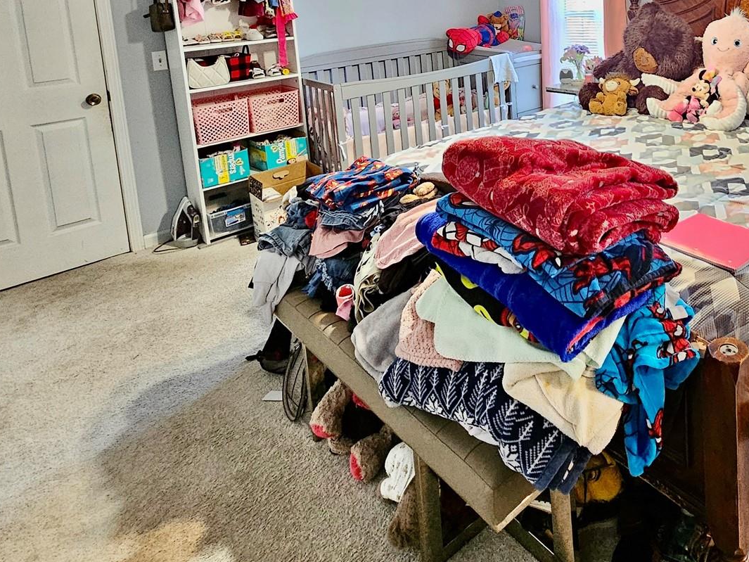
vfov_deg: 47.9
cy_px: 34
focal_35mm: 25
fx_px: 541
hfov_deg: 62.9
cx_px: 610
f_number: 2.2
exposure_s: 1/24
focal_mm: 2.2
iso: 800
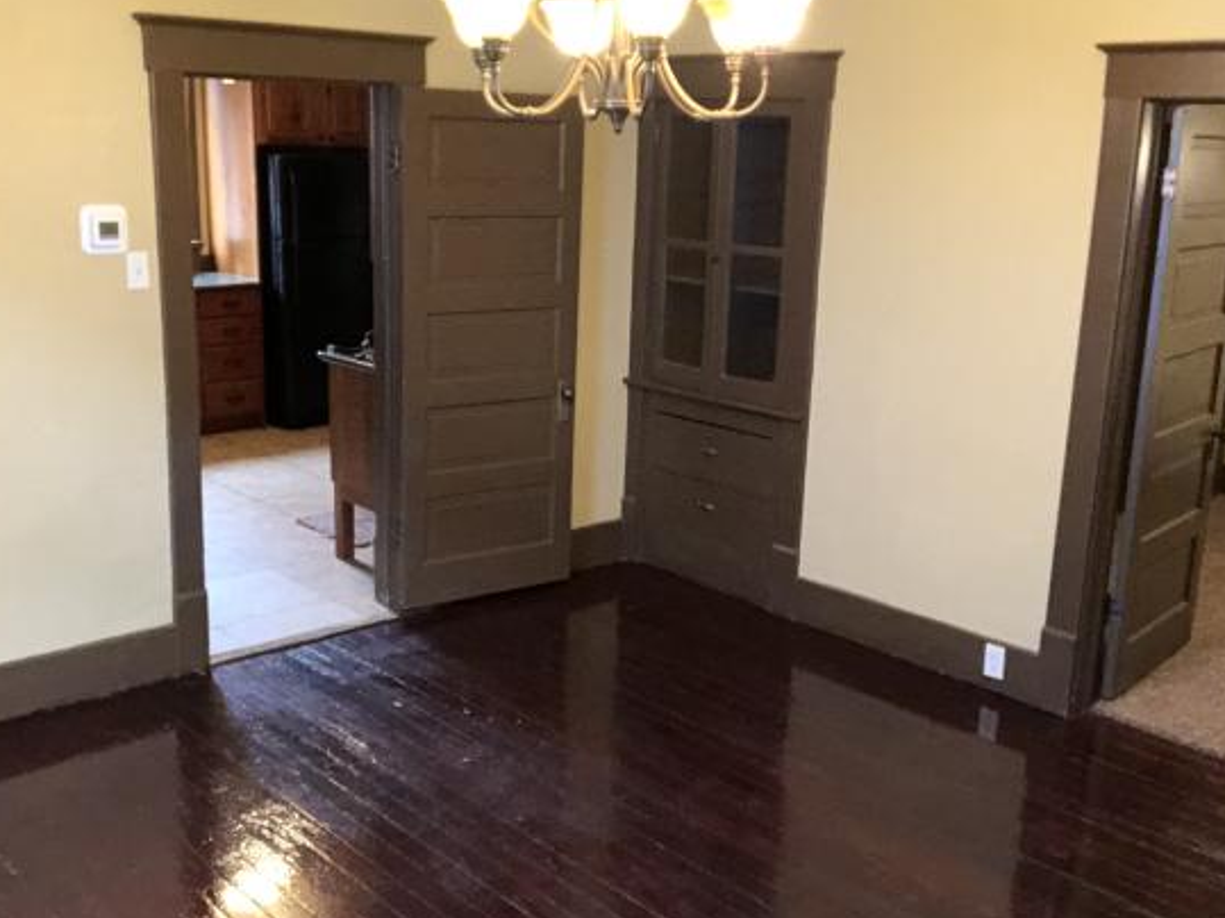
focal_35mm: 38
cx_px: 555
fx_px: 1344
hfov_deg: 48.9
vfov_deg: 37.7
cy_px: 457
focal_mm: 2.87
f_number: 2.2
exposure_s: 1/60
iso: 320
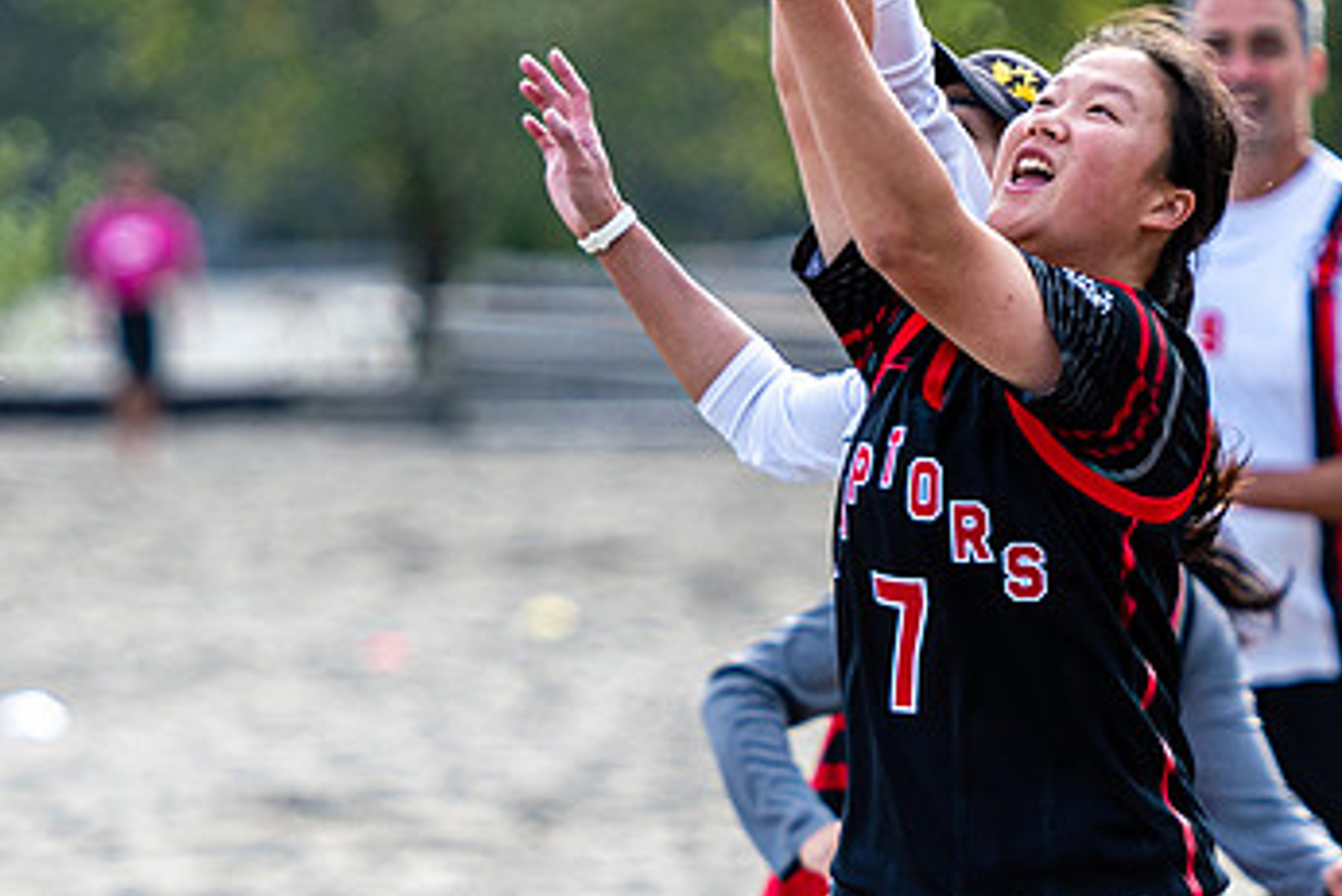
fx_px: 24612
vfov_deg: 2.1
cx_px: 782
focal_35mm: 660
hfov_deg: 3.1
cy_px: 433
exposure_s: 1/1000
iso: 110
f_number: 3.2
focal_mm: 160
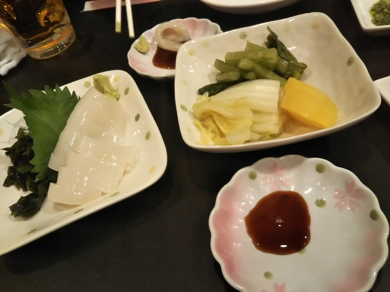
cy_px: 146
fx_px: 338
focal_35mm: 30
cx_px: 195
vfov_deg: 46.8
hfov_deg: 60.0
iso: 100
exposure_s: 1/30
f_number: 2.2
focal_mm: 4
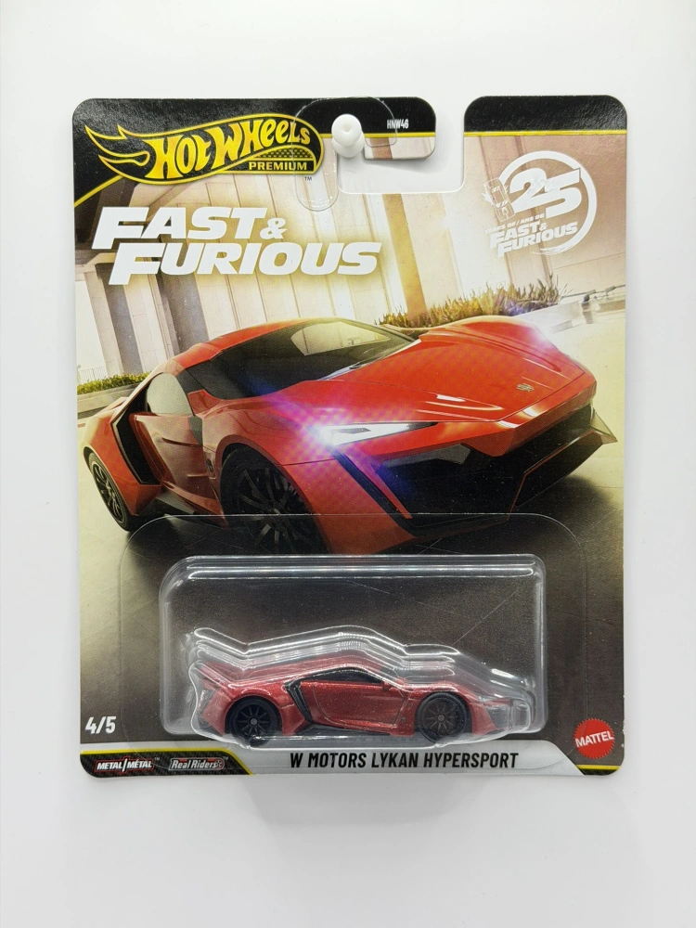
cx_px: 348
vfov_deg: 39.7
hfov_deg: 30.3
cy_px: 464
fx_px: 1287
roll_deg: -0.9
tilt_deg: -1.7
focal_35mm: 48
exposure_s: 1/179
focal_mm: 6.76
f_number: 1.78
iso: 80
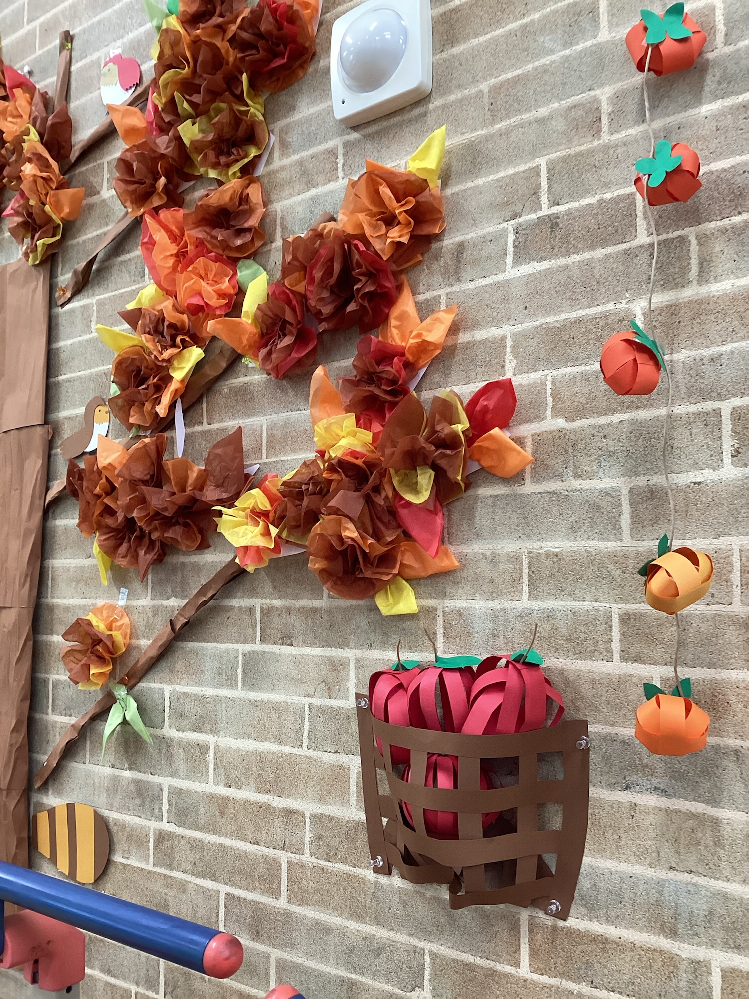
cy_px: 500
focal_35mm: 31
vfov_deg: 58.4
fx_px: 894
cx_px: 374
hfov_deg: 45.4
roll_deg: +0.4
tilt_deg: +4.5
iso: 160
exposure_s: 1/60
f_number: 2.4
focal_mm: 3.3
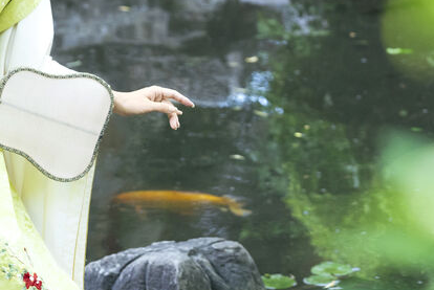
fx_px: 3041
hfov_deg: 8.2
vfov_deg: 5.5
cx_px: 243
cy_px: 80
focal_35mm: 252
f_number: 4
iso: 1250
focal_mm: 87
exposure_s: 1/200
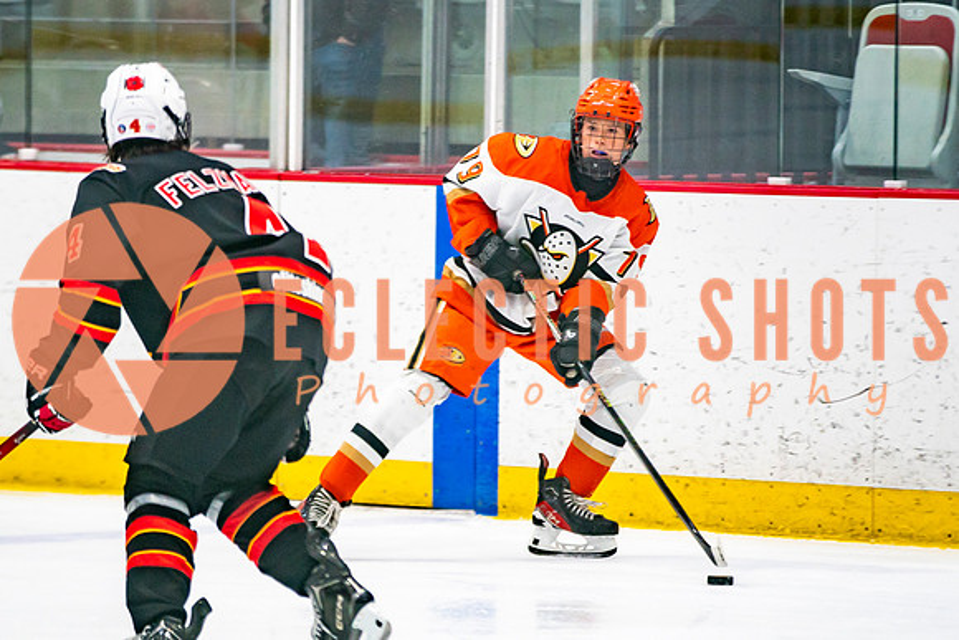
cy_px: 442
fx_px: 10003
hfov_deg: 5.5
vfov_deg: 3.7
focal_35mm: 375
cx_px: 485
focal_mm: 200
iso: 640
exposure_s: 1/640
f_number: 2.8
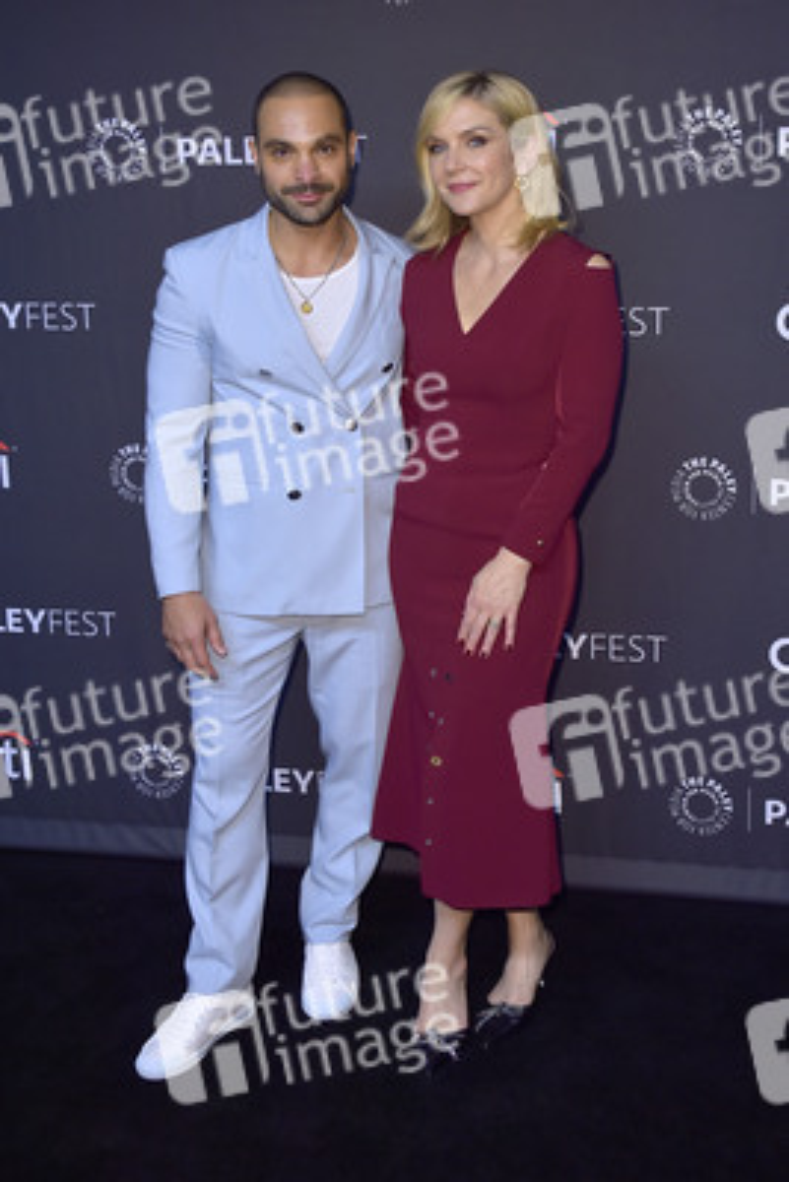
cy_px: 591
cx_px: 394
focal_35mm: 42
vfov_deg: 46.4
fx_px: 1379
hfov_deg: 31.9
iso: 500
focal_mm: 42
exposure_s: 1/250
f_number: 7.1
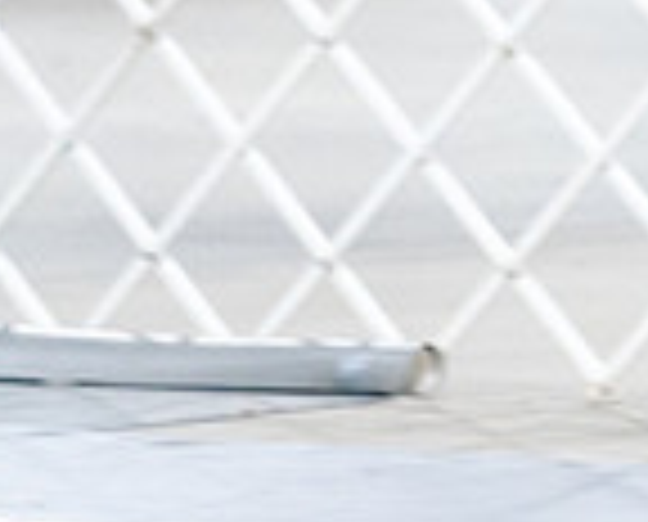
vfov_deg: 1.8
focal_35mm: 878
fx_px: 16884
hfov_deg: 2.2
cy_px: -108
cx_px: 1024
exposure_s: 1/200
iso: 4000
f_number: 2.8
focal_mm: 200
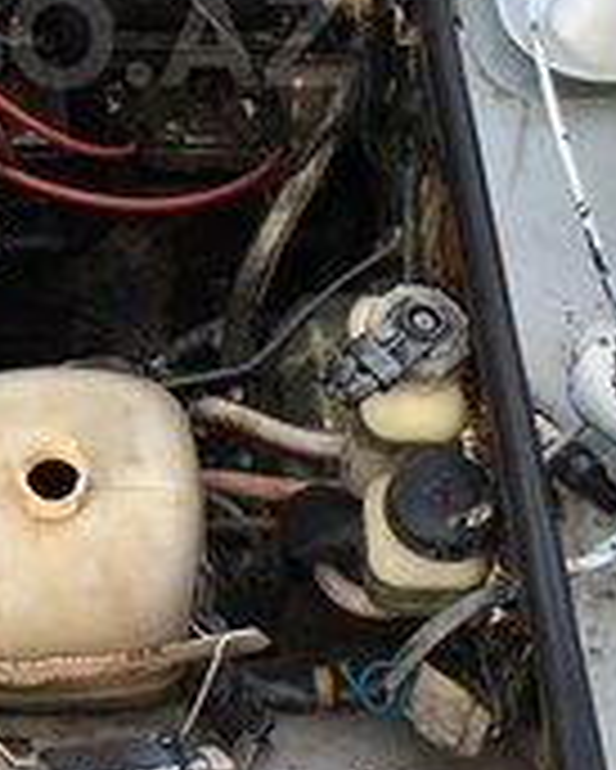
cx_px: -4
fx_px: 1867
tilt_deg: -51.5
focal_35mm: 82
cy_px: 36
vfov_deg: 22.5
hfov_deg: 18.2
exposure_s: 1/278
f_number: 2.2
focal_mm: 4.15
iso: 25
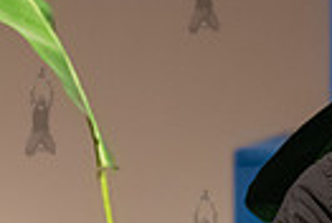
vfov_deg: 2.7
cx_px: 530
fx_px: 4816
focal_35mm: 521
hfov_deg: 3.9
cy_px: 110
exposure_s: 1/320
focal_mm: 112
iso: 8000
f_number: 3.5
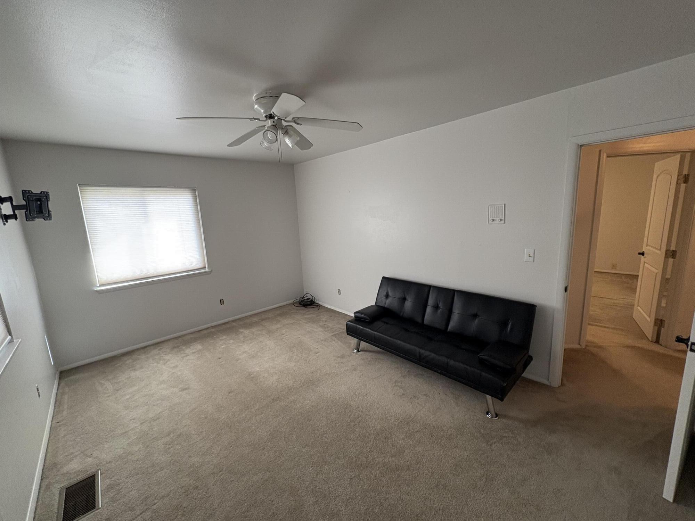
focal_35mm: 14
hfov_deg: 102.1
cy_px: 260
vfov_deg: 85.7
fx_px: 281
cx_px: 348
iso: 200
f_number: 2.2
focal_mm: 2.22
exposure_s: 1/60
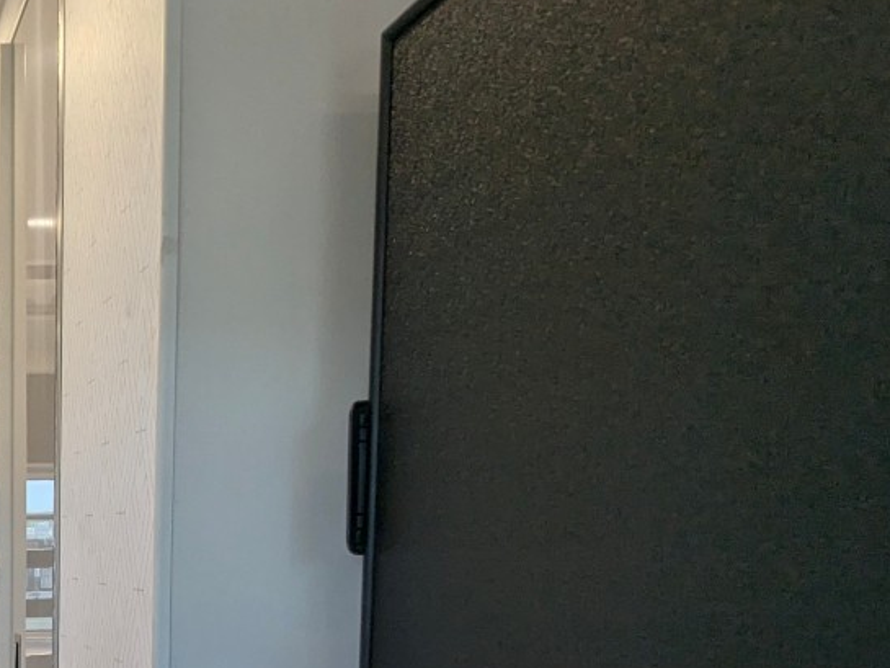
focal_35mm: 41
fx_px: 1054
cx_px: -136
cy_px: 660
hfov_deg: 36.9
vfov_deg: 32.5
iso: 95
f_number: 2.2
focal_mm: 2.35
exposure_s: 1/217
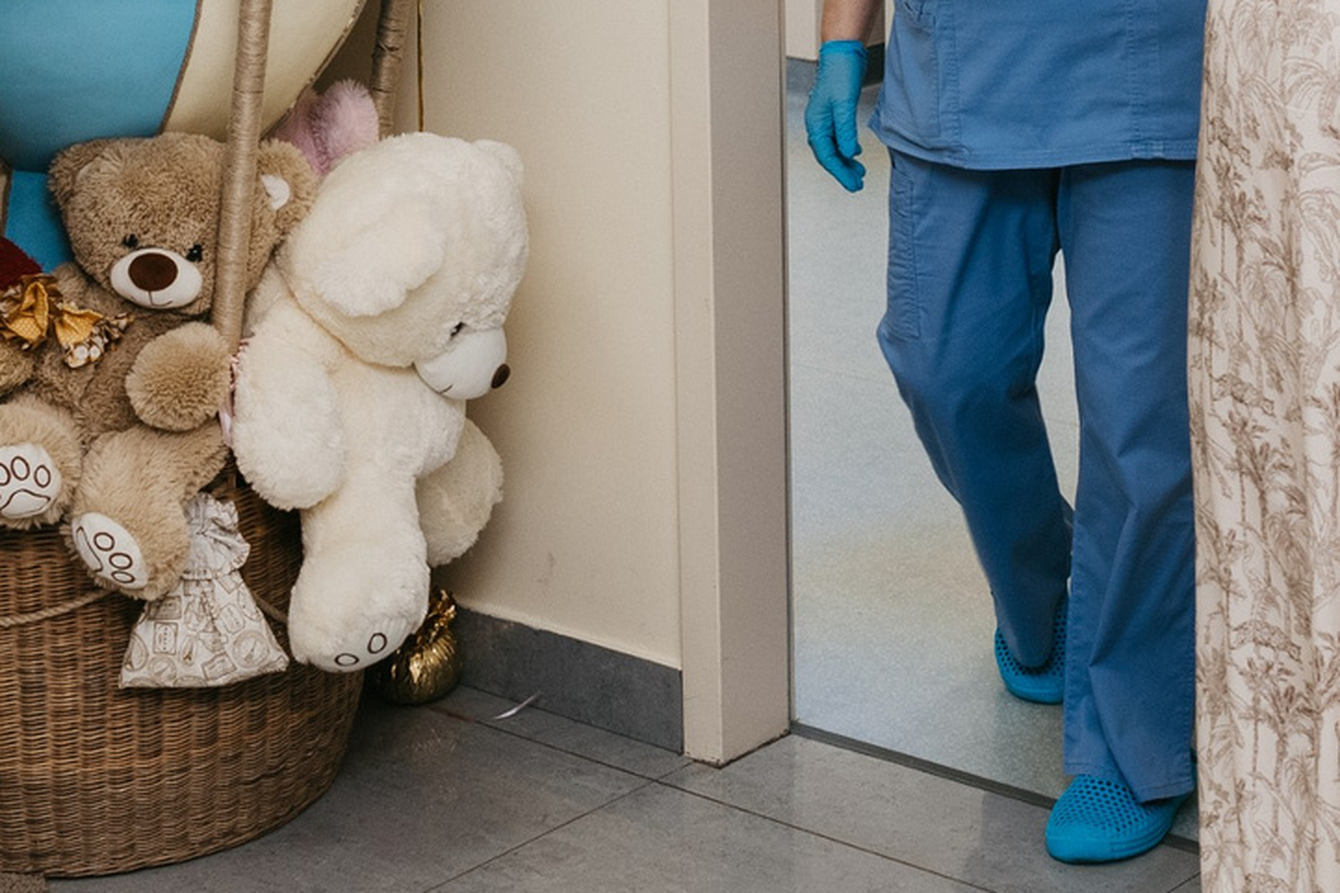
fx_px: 3312
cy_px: -233
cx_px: 846
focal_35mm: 89
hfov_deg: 22.8
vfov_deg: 14.7
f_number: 4
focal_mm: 24
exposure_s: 1/160
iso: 250
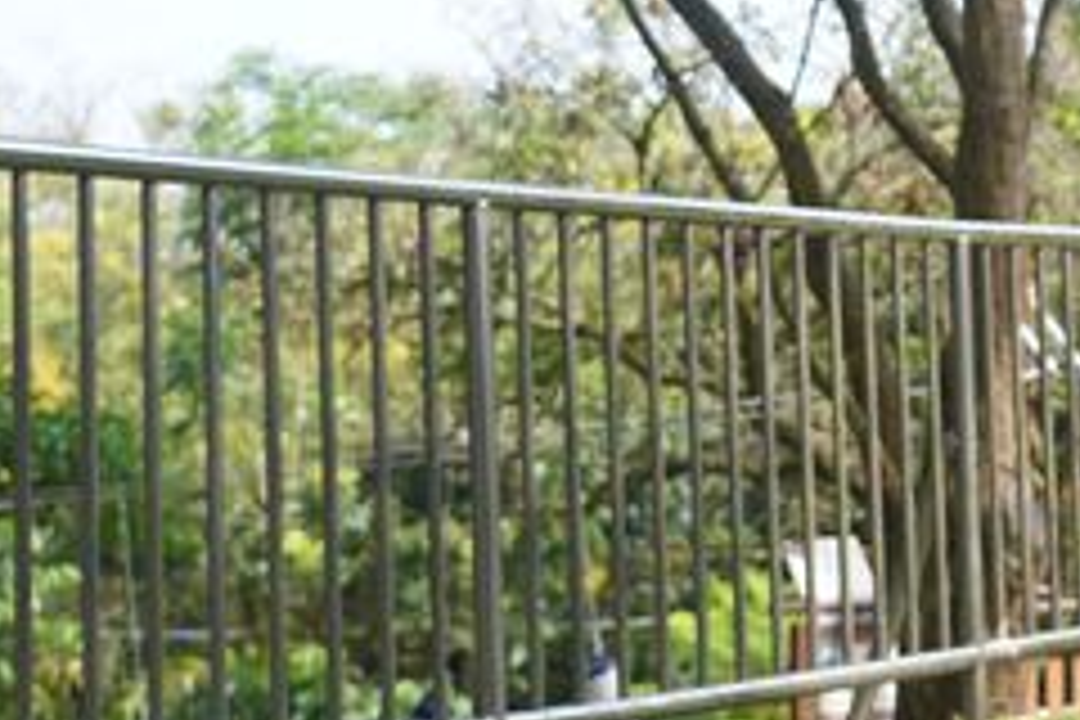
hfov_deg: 16.0
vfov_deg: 11.0
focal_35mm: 123
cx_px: 1278
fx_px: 3690
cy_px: -36
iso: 100
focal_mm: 41
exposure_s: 1/200
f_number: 4
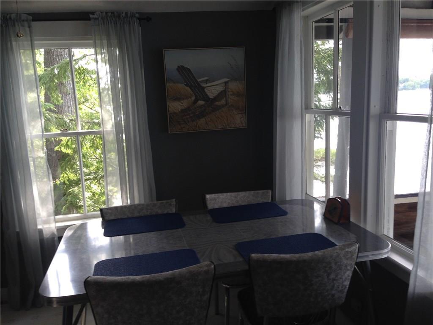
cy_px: 162
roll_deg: +2.3
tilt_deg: -10.6
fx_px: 413
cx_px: 216
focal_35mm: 33
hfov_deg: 55.4
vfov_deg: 42.9
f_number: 2.4
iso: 50
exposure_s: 1/60
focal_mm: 4.12
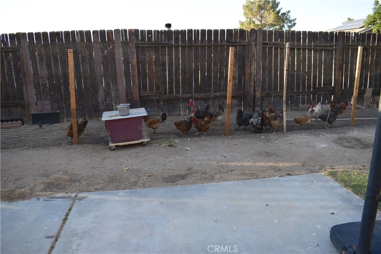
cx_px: 190
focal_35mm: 27
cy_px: 127
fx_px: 286
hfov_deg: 67.4
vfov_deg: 47.9
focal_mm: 18
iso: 320
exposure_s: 1/250
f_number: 5.6
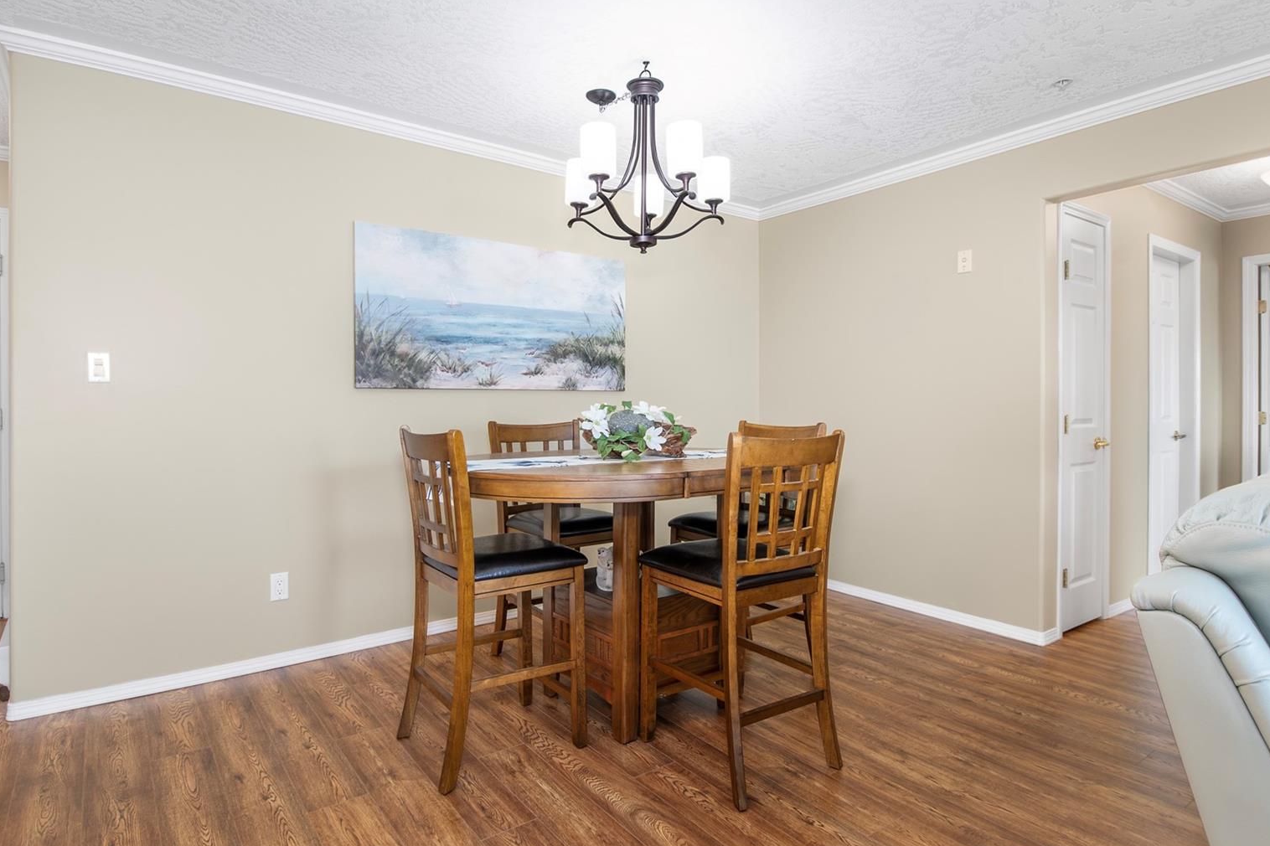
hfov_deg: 86.9
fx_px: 670
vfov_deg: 64.5
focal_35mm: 19
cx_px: 624
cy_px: 415
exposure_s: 1/10
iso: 320
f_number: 8
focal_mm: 12
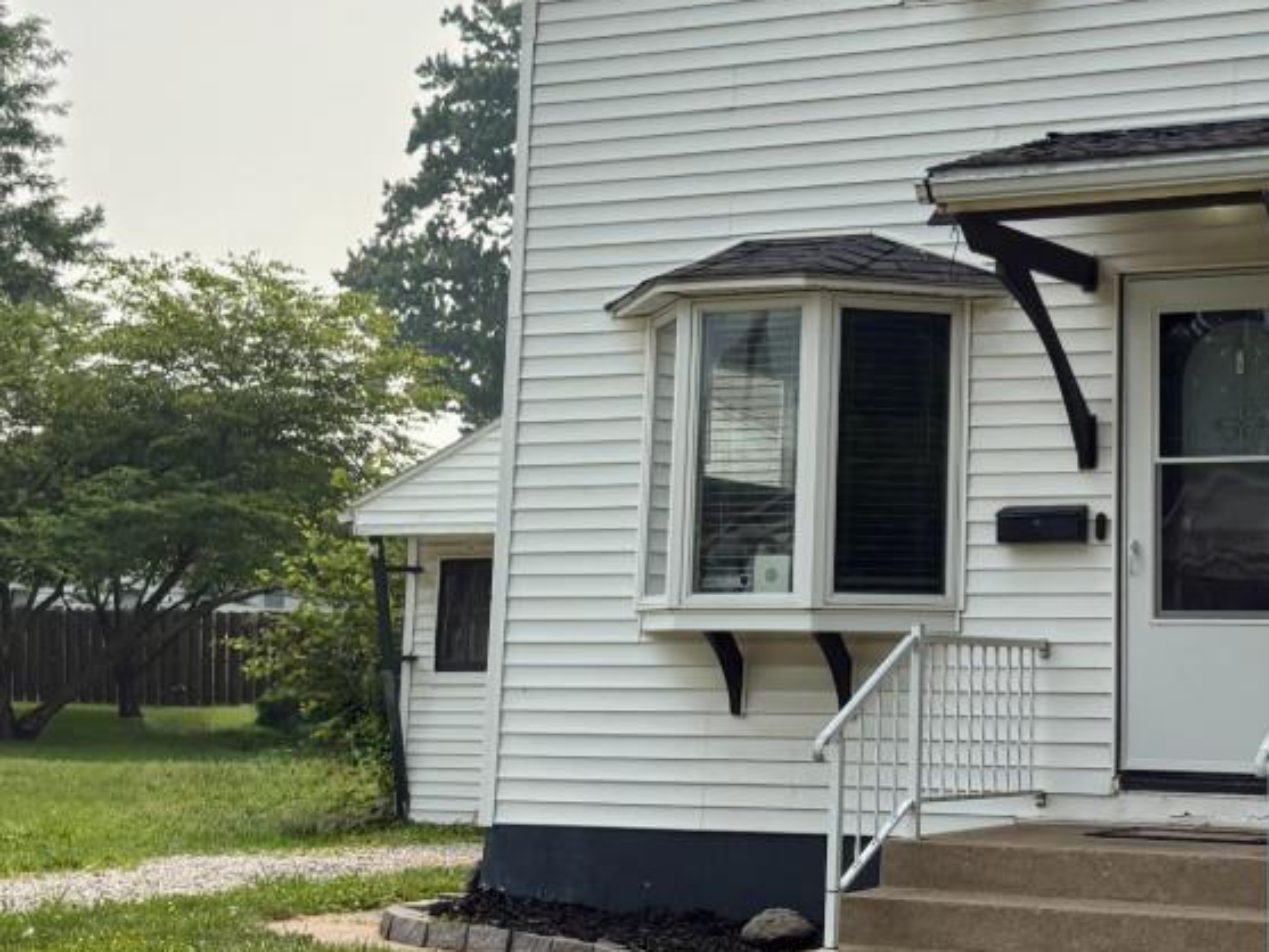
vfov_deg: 20.8
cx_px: 1016
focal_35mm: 70
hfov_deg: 27.2
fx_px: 2567
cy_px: 233
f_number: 1.6
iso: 50
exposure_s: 1/5814
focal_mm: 5.96
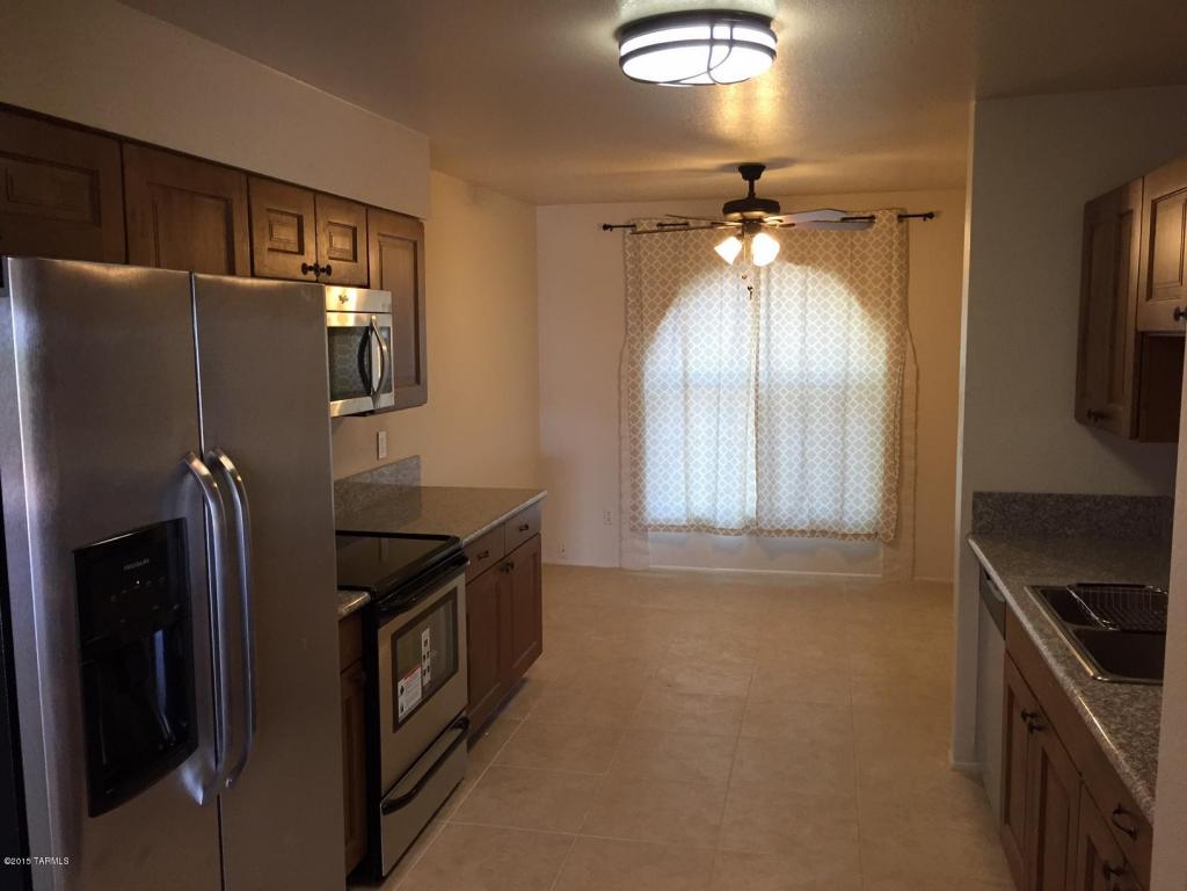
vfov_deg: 48.2
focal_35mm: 29
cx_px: 594
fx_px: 994
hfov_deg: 61.7
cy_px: 446
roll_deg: +1.2
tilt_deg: -6.3
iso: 50
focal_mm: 4.15
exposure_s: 1/30
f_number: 2.2
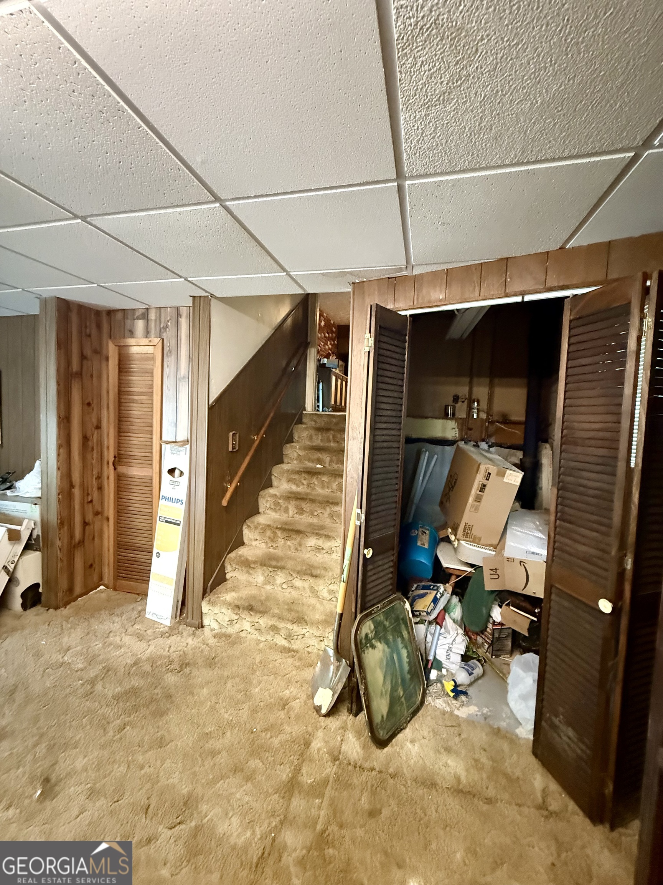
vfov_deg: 102.1
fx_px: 358
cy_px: 442
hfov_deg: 85.7
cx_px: 332
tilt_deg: -3.6
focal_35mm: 14
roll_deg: -2.8
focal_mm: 2.22
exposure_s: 1/40
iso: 1250
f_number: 2.2
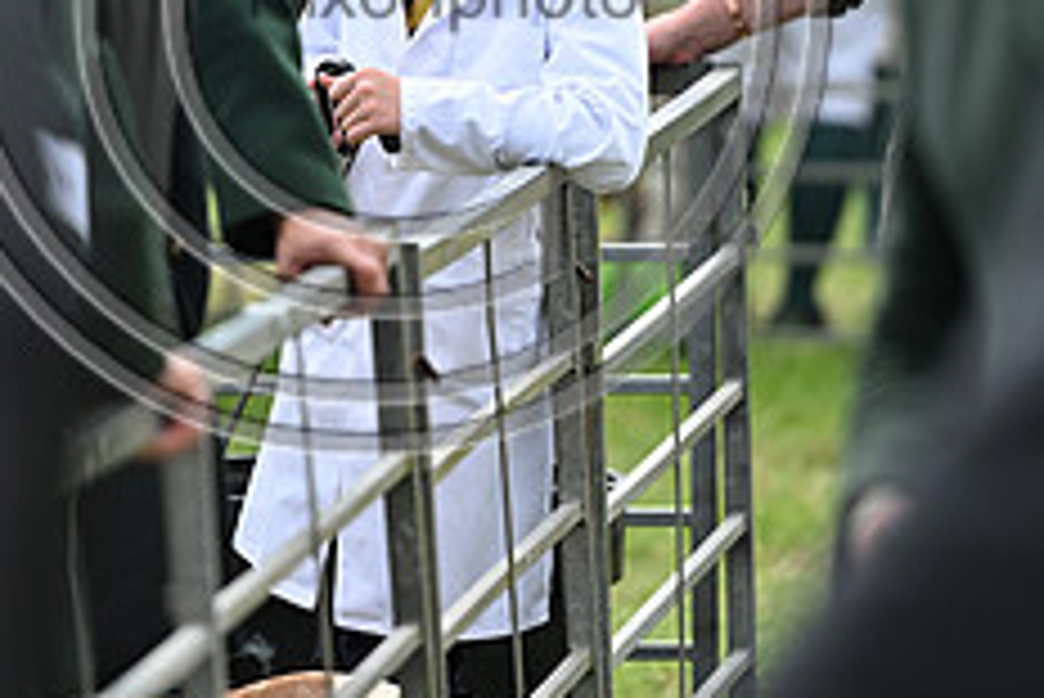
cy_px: -70
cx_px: 315
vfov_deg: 2.8
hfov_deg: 4.1
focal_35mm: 499
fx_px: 14479
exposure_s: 1/1000
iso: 125
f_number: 3.2
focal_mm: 200
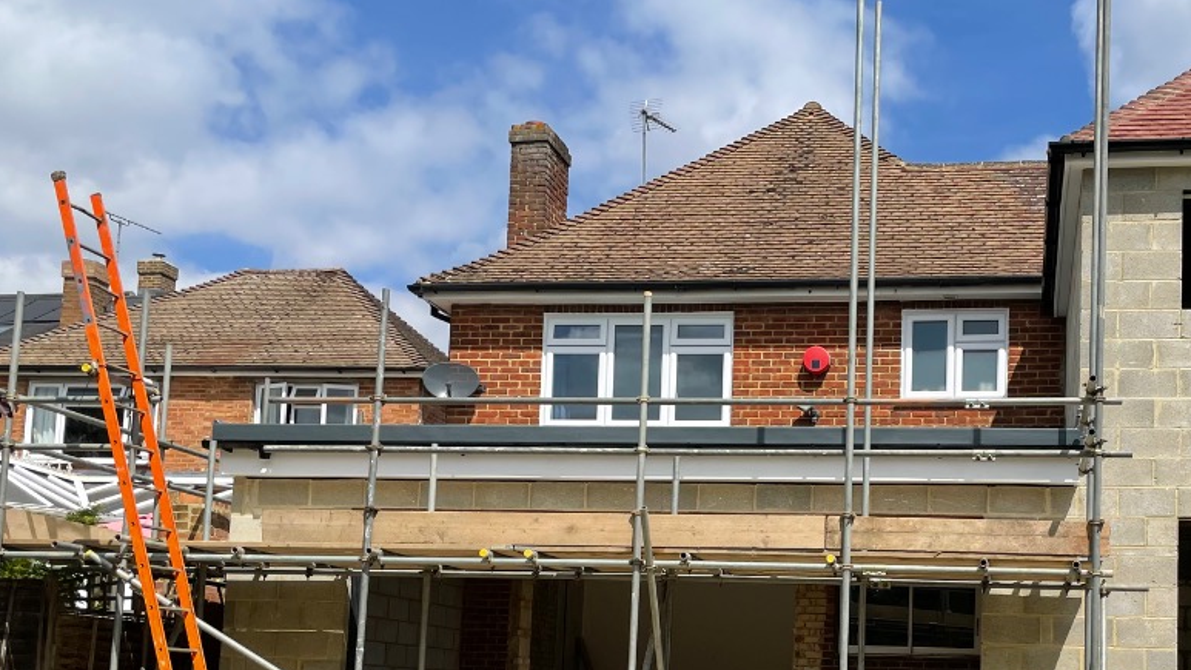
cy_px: 568
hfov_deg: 45.3
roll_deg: -1.6
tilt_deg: +5.8
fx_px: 1390
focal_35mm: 44
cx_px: 841
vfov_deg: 26.4
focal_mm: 4.2
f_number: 1.6
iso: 32
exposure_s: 1/5051
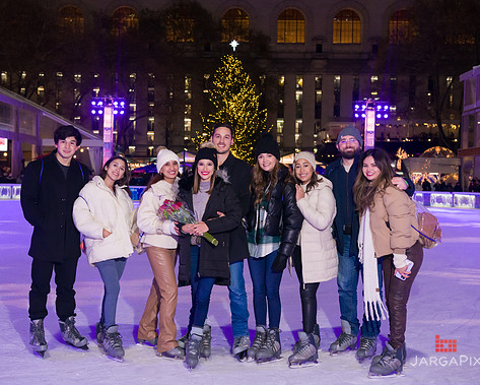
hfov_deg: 40.3
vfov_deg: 32.8
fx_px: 654
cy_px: 191
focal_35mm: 46
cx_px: 213
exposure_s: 1/200
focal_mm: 40
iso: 2000
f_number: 4
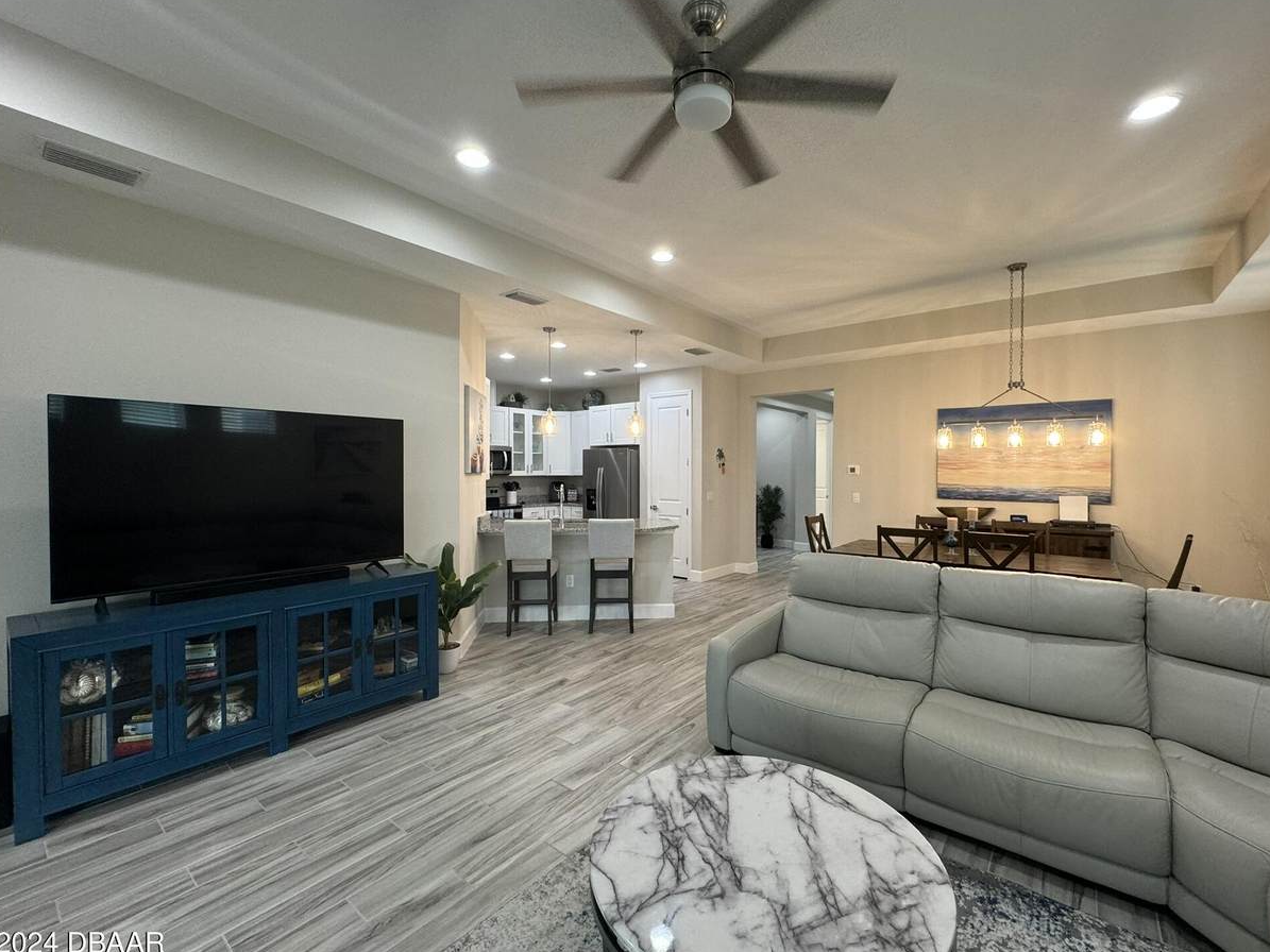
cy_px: 479
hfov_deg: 98.2
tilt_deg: -0.3
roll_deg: -0.1
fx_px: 550
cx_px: 650
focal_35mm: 15
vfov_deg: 81.7
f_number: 2.2
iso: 160
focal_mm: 2.22
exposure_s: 1/60
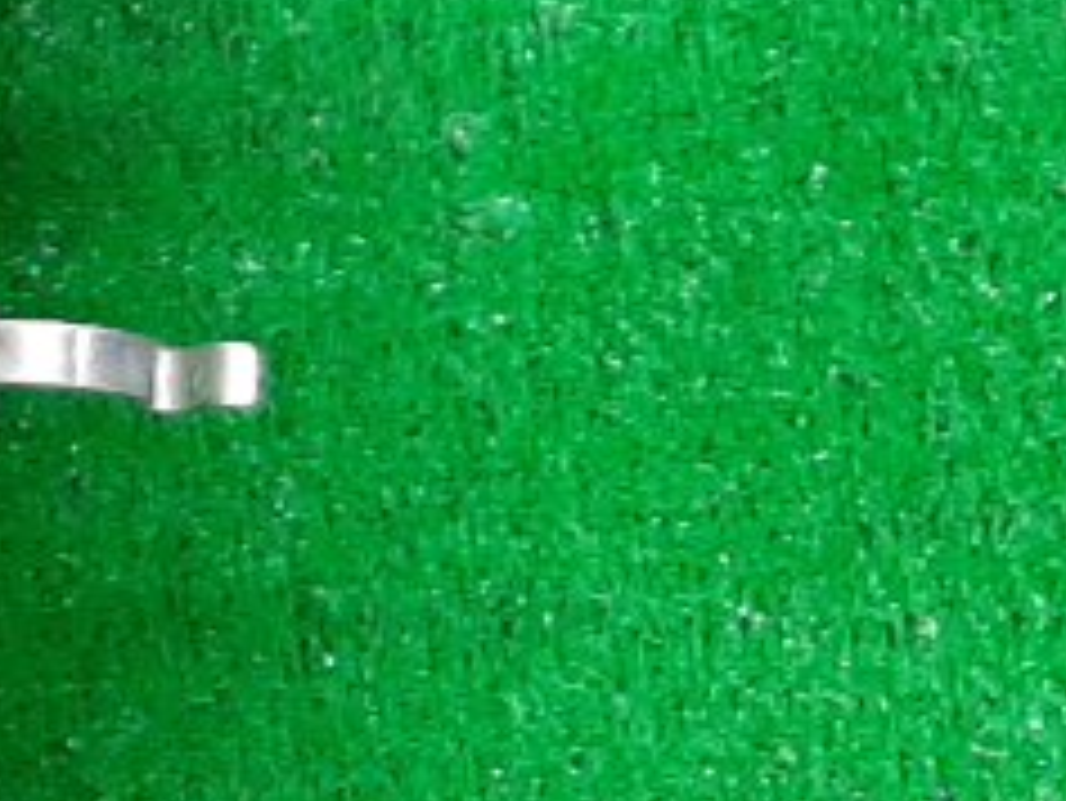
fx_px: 4868
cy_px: -50
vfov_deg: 9.3
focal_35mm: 158
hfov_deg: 11.3
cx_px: -1044
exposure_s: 1/50
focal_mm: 3.93
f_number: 1.7
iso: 177
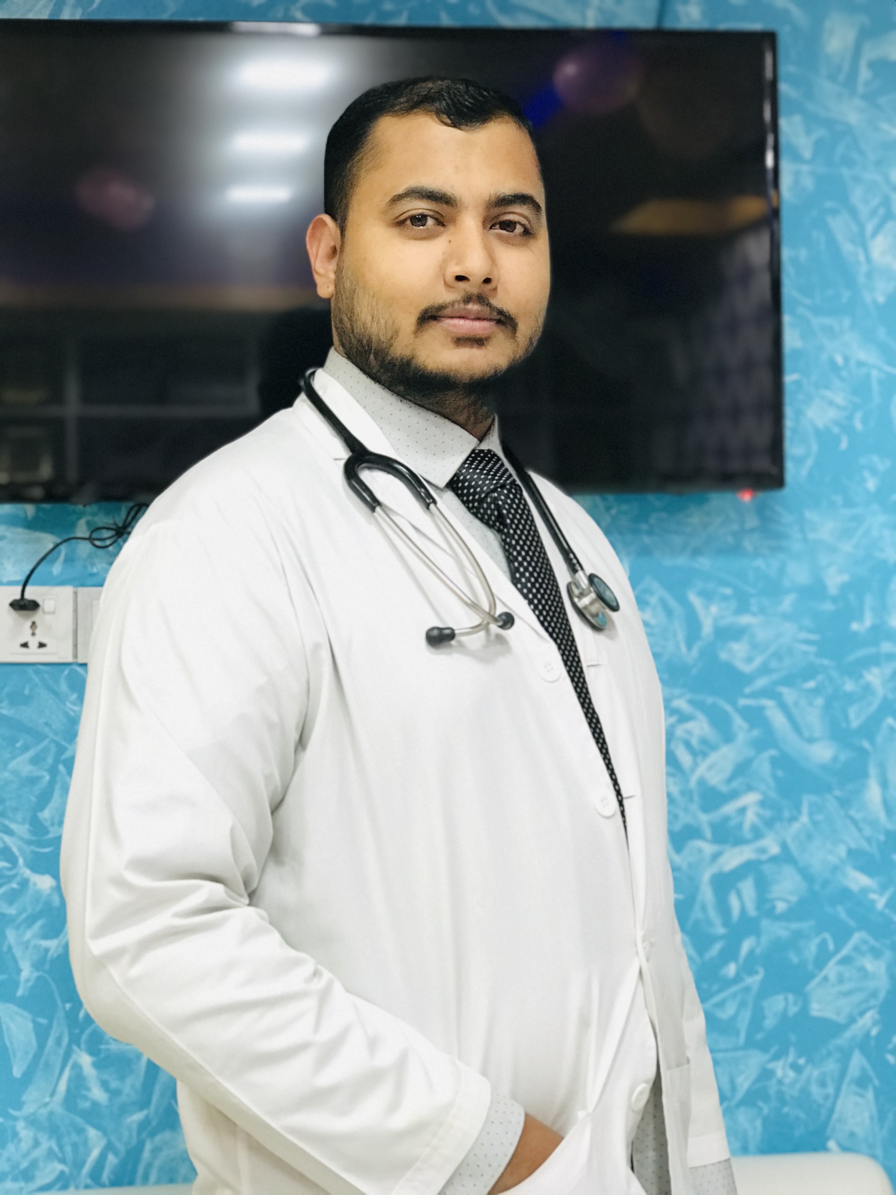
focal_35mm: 57
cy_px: 598
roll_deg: +1.1
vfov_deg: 33.8
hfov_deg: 25.7
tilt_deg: +1.0
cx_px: 448
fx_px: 1967
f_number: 2.8
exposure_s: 1/50
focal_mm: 6.6
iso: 160
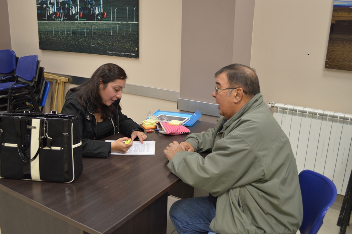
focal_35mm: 33
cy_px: 117
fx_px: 322
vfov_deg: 39.9
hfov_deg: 57.3
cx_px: 176
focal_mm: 22
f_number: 3.8
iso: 280
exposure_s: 1/30
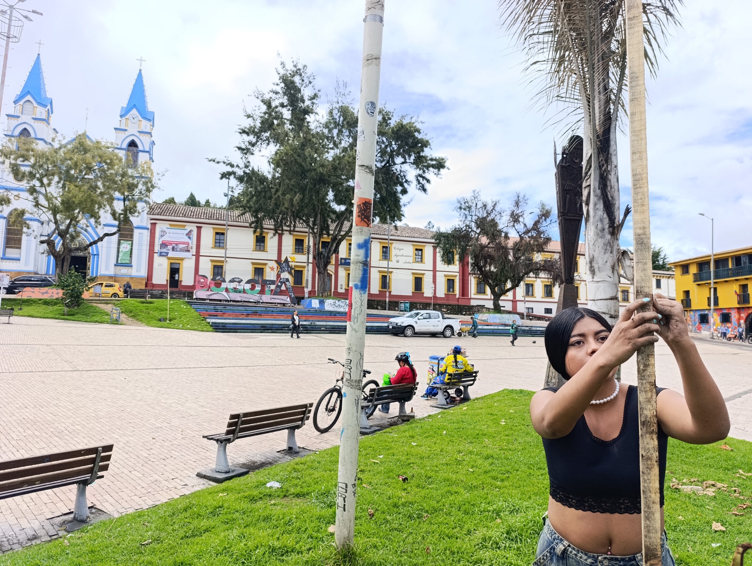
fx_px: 500
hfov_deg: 73.8
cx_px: 376
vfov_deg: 59.0
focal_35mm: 23
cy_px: 283
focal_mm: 6.14
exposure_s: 1/314
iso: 50
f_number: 1.6
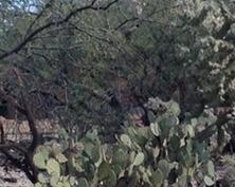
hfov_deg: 9.7
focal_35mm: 197
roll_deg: +1.7
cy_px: 85
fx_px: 1368
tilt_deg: +2.6
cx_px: 237
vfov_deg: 7.8
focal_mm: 4.28
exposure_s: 1/975
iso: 50
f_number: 2.4
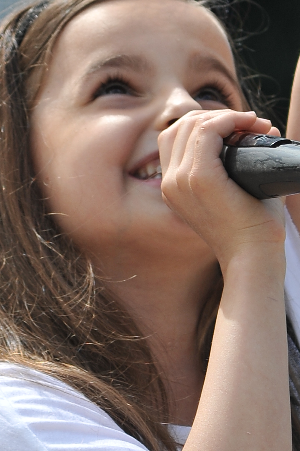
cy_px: 211
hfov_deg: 2.1
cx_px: 217
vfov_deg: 3.2
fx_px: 8096
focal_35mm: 647
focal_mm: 180
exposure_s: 1/800
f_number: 7.1
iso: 400
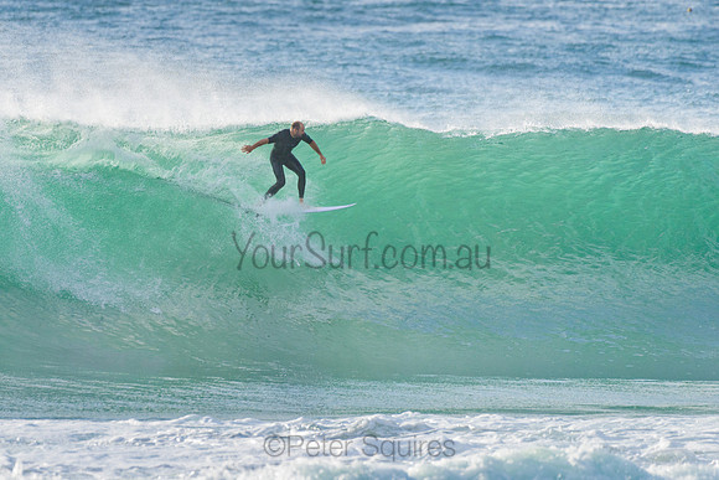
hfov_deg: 3.4
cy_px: 191
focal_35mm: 612
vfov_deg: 2.2
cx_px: 279
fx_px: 12231
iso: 450
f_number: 5.6
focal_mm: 500
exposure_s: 1/2000
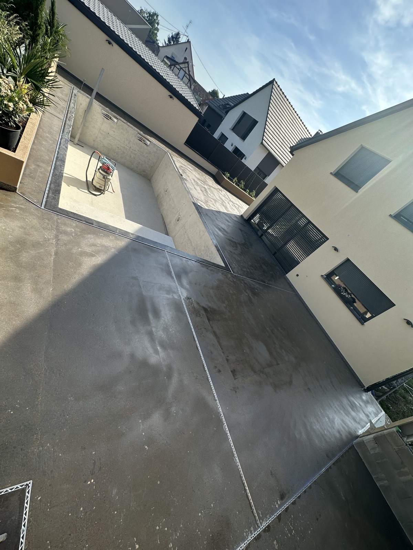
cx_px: 206
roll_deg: -43.6
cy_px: 275
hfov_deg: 85.7
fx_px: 223
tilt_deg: -28.6
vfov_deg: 102.1
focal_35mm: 14
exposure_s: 1/955
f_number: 2.2
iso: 50
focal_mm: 2.22
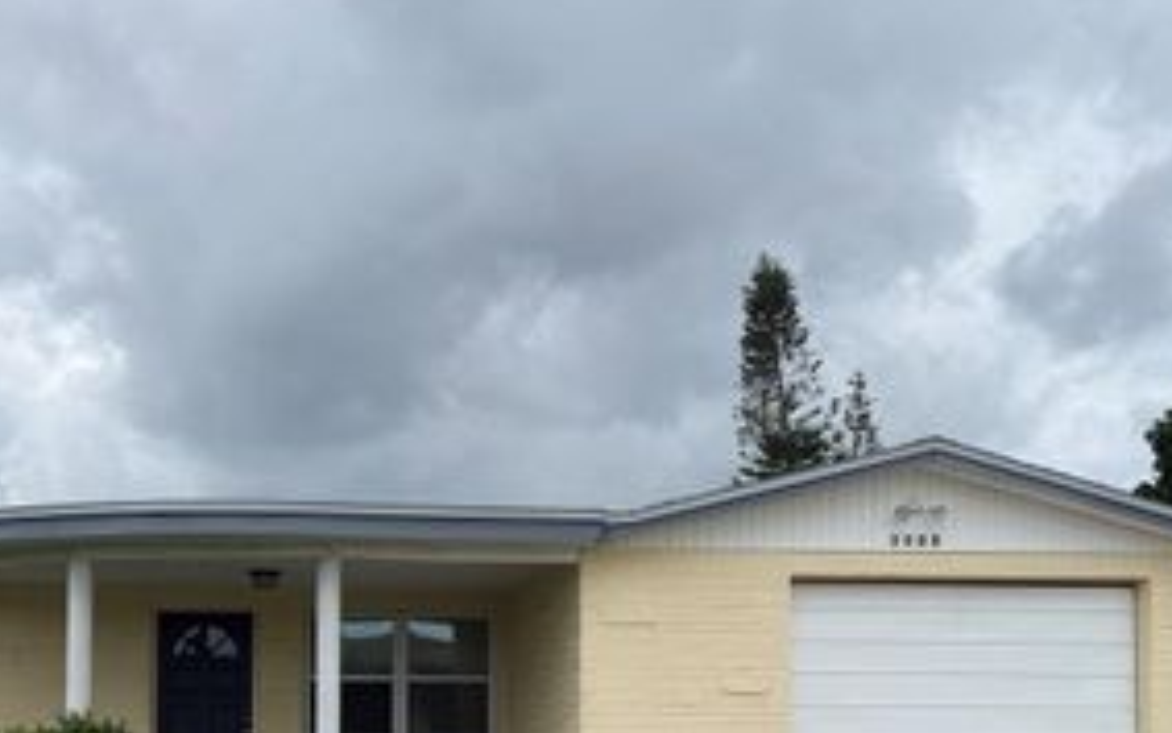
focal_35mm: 45
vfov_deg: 27.4
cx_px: 472
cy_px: 685
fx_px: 1438
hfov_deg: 44.1
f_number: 1.78
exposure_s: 1/4405
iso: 80
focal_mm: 6.76
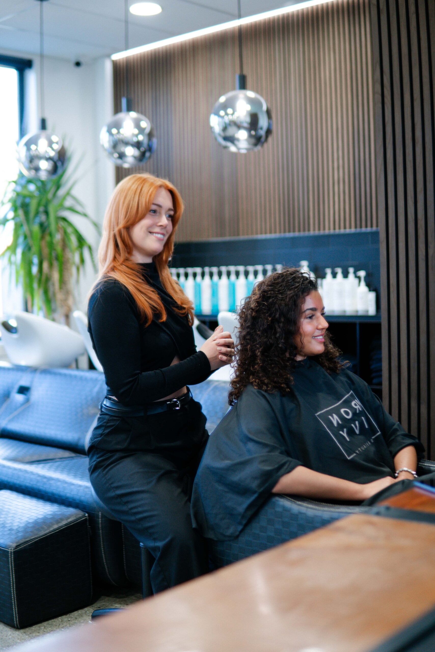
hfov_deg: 29.9
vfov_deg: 43.6
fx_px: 815
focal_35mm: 45
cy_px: 326
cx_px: 218
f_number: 1.4
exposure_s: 1/250
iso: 250
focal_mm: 30
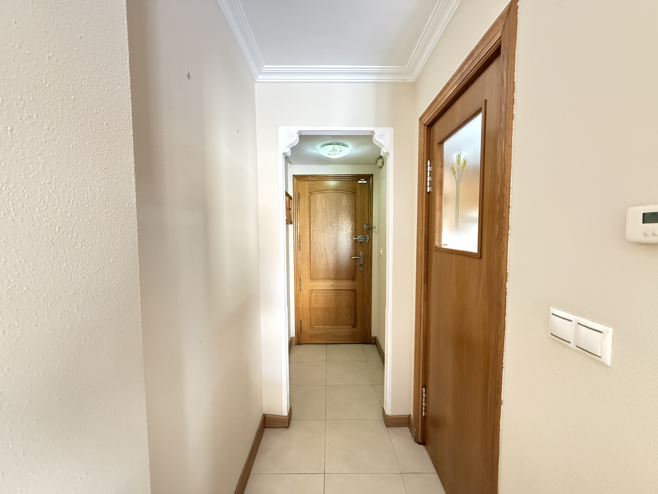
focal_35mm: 14
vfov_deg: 85.7
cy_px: 247
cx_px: 329
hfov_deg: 102.1
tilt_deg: -3.5
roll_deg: +0.2
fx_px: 266
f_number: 2.2
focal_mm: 2.22
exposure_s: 1/50
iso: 1250
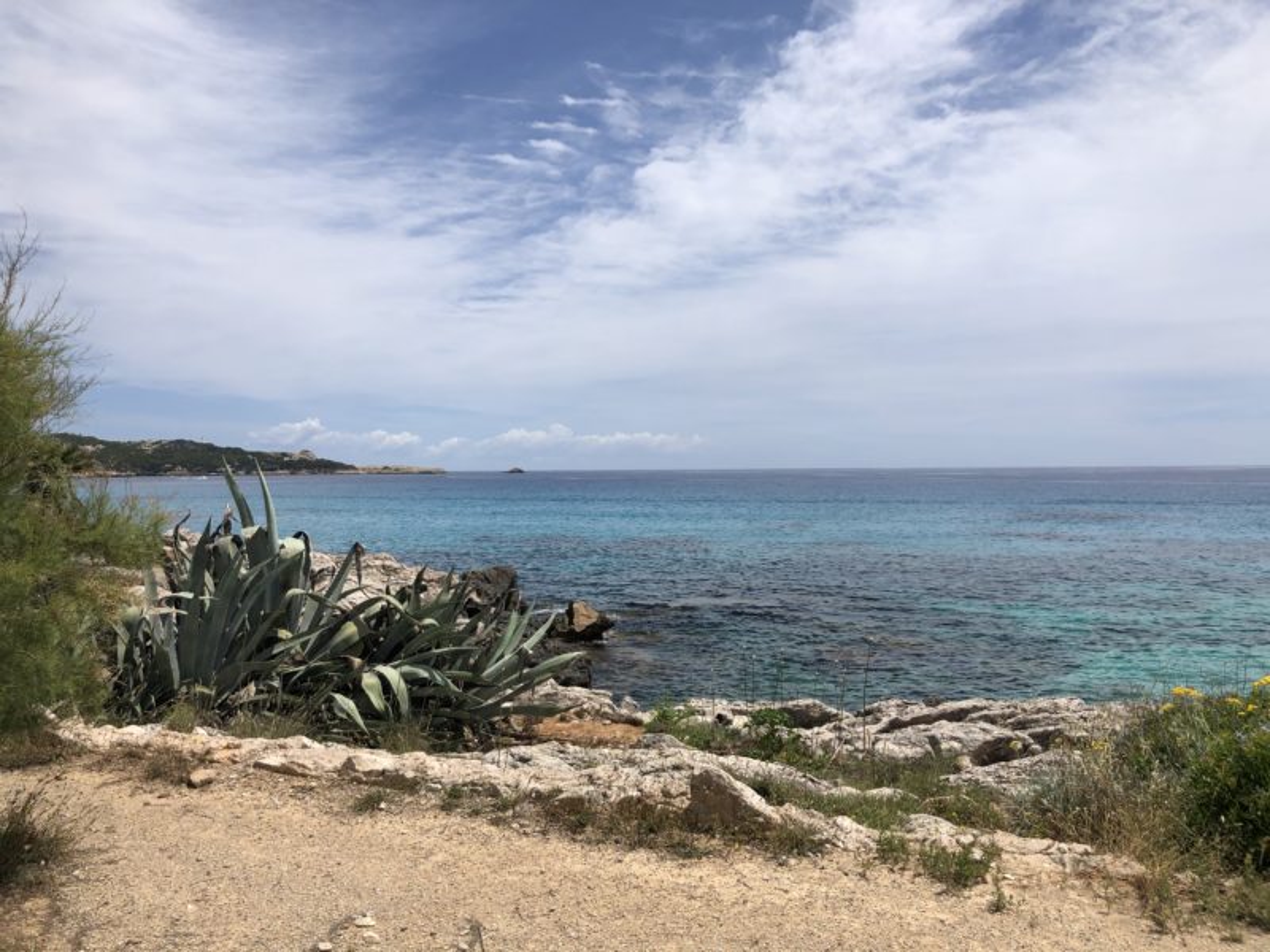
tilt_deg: -2.9
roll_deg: +0.7
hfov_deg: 63.4
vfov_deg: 49.7
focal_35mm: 28
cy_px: 476
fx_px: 1027
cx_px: 635
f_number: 1.8
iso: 20
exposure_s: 1/4367
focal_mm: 3.99
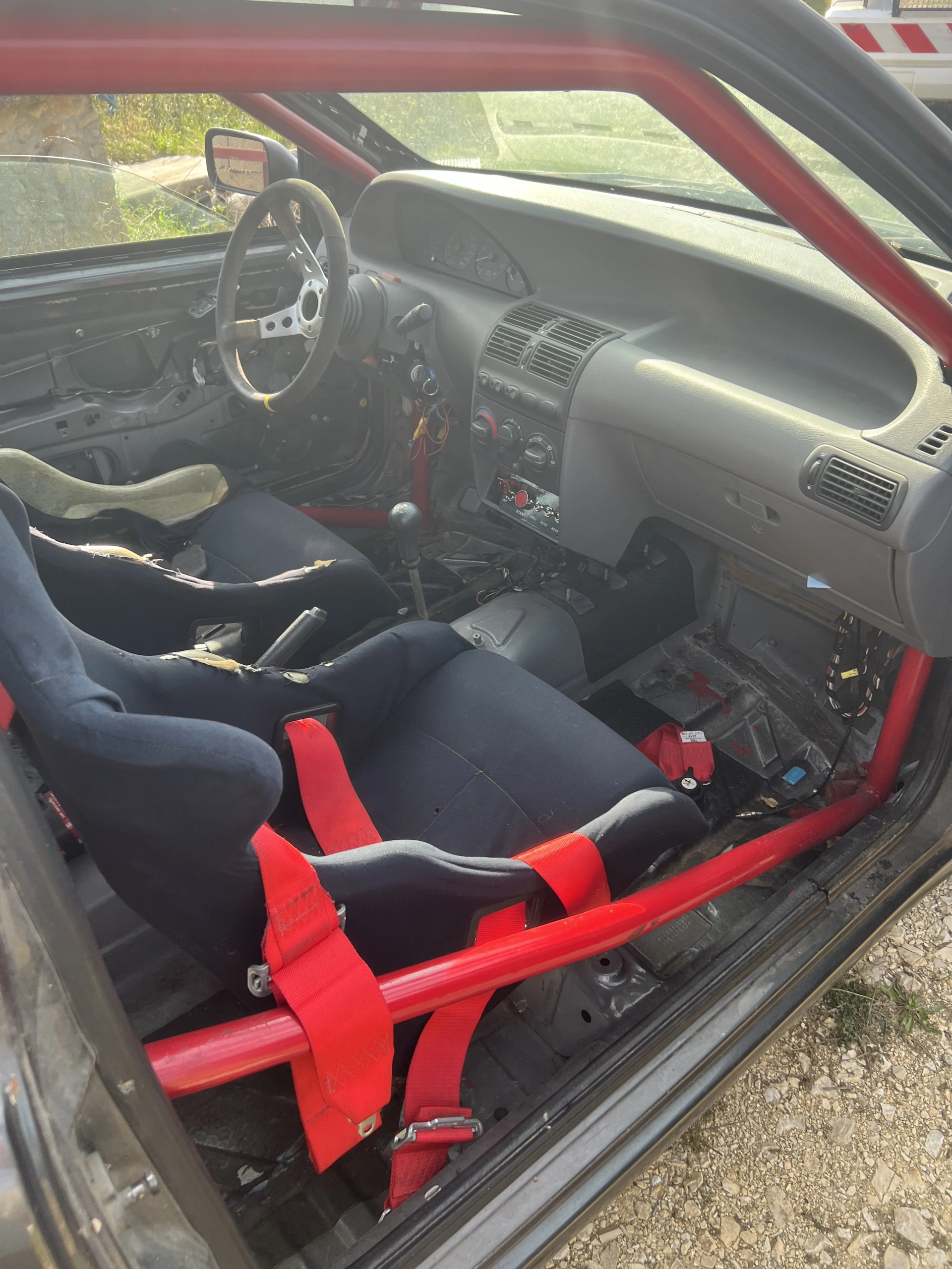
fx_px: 953
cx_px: 476
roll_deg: +1.2
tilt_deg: -37.4
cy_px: 634
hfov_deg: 53.1
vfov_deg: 67.3
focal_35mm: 26
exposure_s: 1/371
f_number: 1.5
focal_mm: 5.7
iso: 50
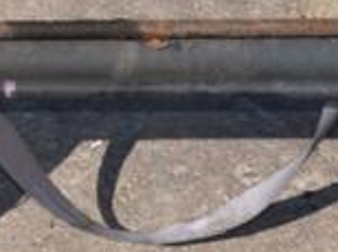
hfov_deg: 11.0
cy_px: 121
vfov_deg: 8.2
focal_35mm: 180
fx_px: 1755
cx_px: 112
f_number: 25
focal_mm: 32
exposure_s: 1/200
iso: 800
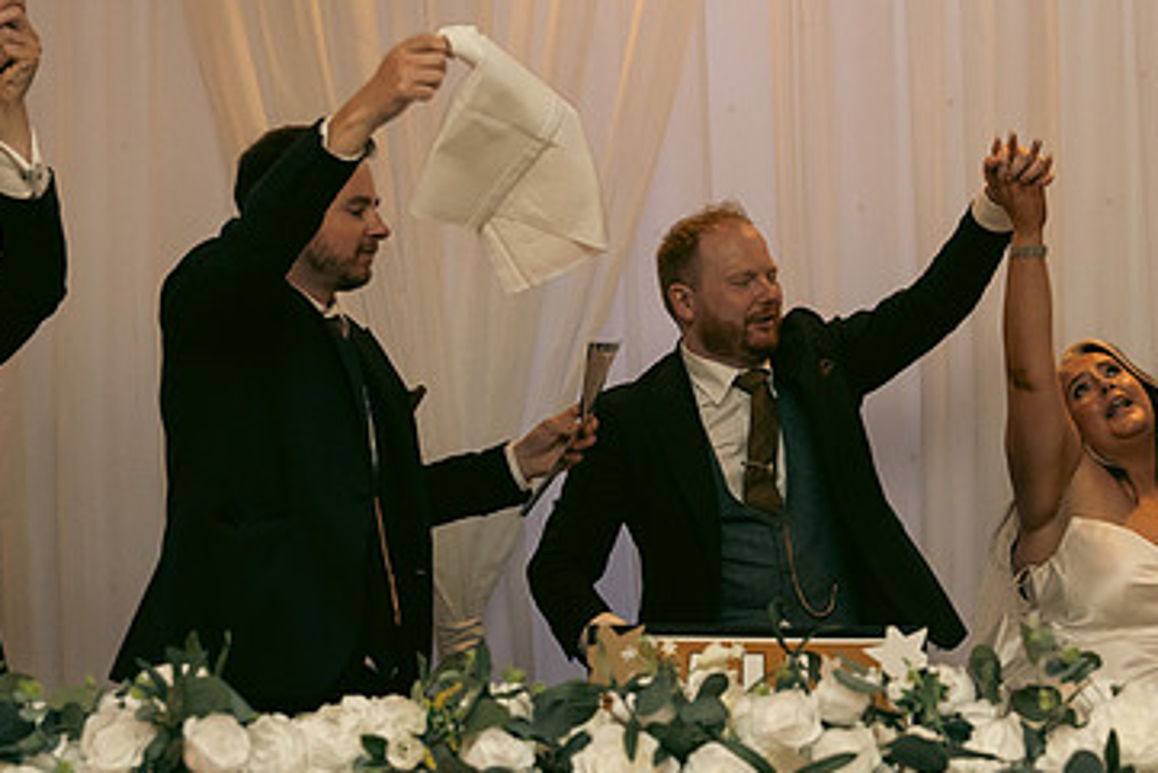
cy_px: 476
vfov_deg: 18.4
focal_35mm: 74
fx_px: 2381
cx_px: 831
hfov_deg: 27.1
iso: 2500
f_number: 3.5
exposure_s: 1/160
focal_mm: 46
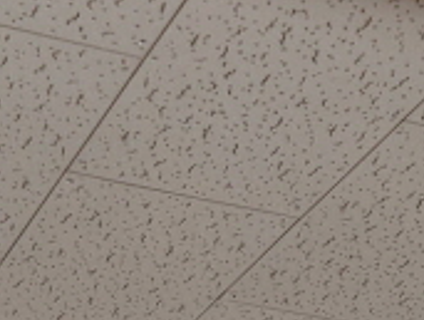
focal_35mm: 161
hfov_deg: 12.1
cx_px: 414
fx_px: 1976
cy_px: 824
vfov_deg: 8.3
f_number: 1.8
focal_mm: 5.4
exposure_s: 1/180
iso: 80
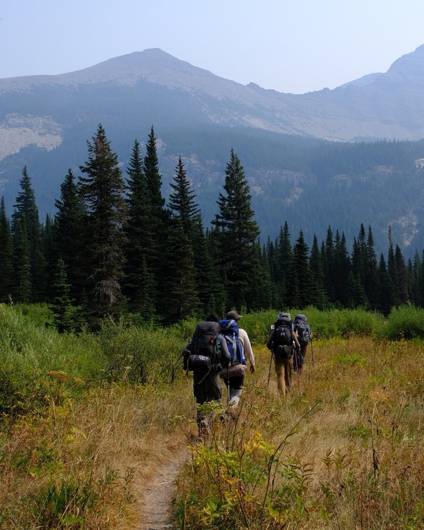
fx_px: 800
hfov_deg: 29.6
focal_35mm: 51
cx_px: 243
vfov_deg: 36.6
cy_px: 234
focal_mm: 19.7
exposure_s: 1/3000
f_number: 2.8
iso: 160
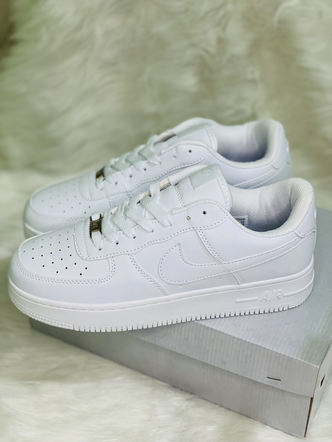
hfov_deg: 28.0
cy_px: 221
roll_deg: -0.8
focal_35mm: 52
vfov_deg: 36.8
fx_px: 665
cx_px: 166
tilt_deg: -35.1
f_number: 2
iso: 125
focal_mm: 6
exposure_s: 1/33
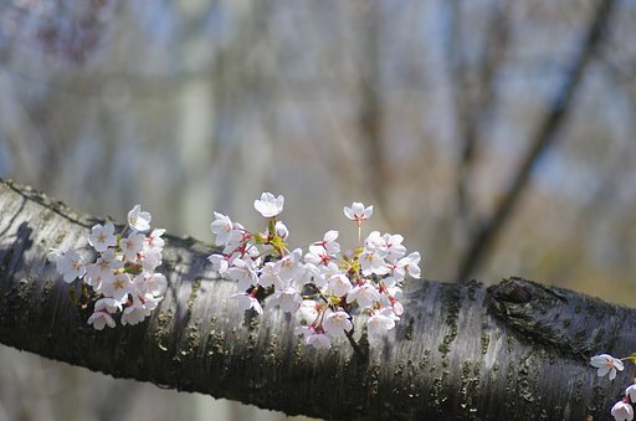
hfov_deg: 15.2
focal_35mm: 135
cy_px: 210
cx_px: 318
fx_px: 2380
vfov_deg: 10.1
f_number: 2.8
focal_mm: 90
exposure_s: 1/500
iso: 160
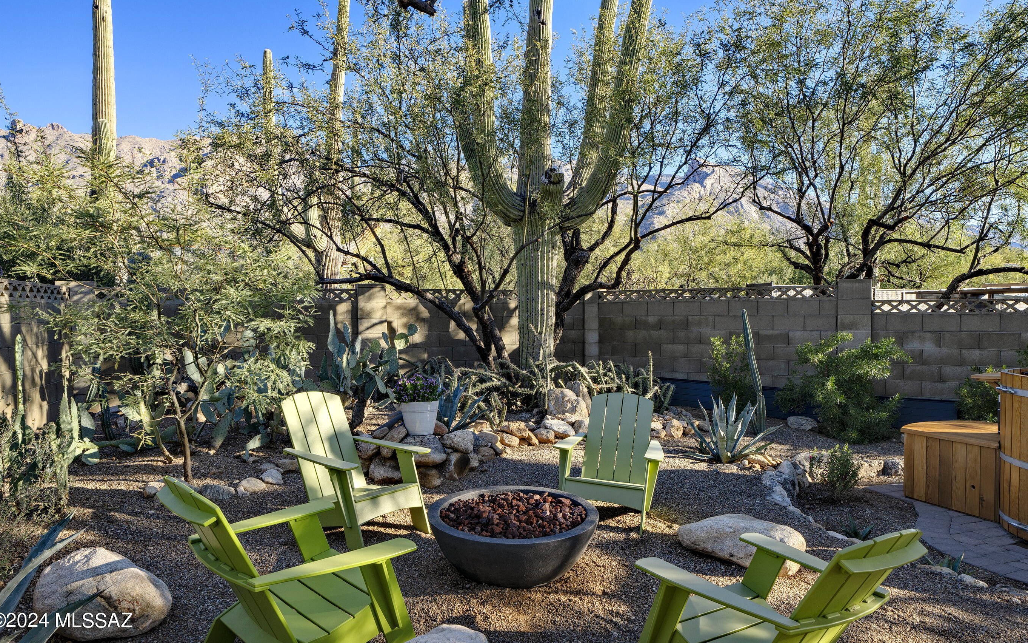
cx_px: 517
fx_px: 616
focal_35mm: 22
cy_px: 300
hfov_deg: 79.7
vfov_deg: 55.0
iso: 100
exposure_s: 1/50
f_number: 11
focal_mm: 21
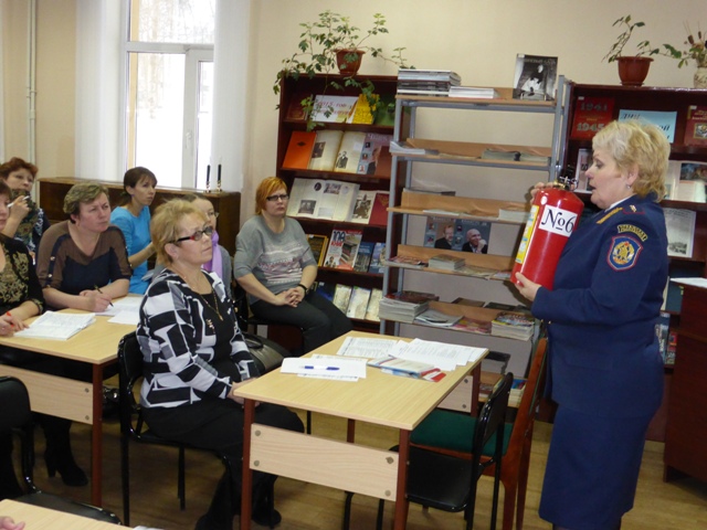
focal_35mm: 39
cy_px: 265
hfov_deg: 47.9
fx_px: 797
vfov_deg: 36.8
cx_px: 354
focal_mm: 6.9
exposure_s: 1/60
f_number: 3.9
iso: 640
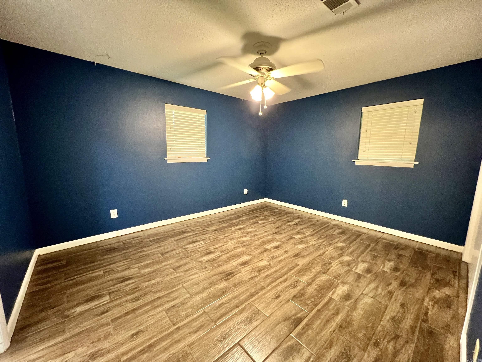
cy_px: 181
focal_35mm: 13
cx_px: 241
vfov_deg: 89.9
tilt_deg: -8.6
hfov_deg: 106.2
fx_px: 181
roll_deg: -0.7
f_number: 1.8
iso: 800
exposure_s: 1/40
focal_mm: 1.57
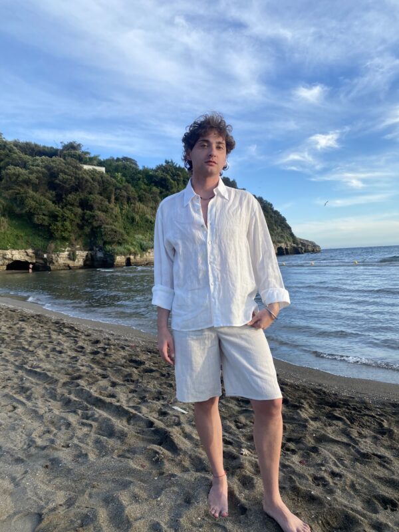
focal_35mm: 26
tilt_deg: -0.5
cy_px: 266
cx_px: 200
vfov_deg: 67.3
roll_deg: +2.6
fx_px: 400
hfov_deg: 53.1
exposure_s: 1/669
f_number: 1.8
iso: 32
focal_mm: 4.25
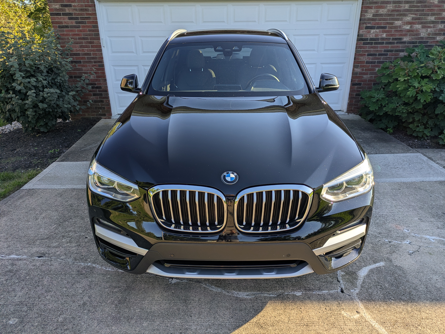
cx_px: 222
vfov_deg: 54.9
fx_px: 322
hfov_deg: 69.4
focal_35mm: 25
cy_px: 167
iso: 48
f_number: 1.89
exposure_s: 1/646
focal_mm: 5.43
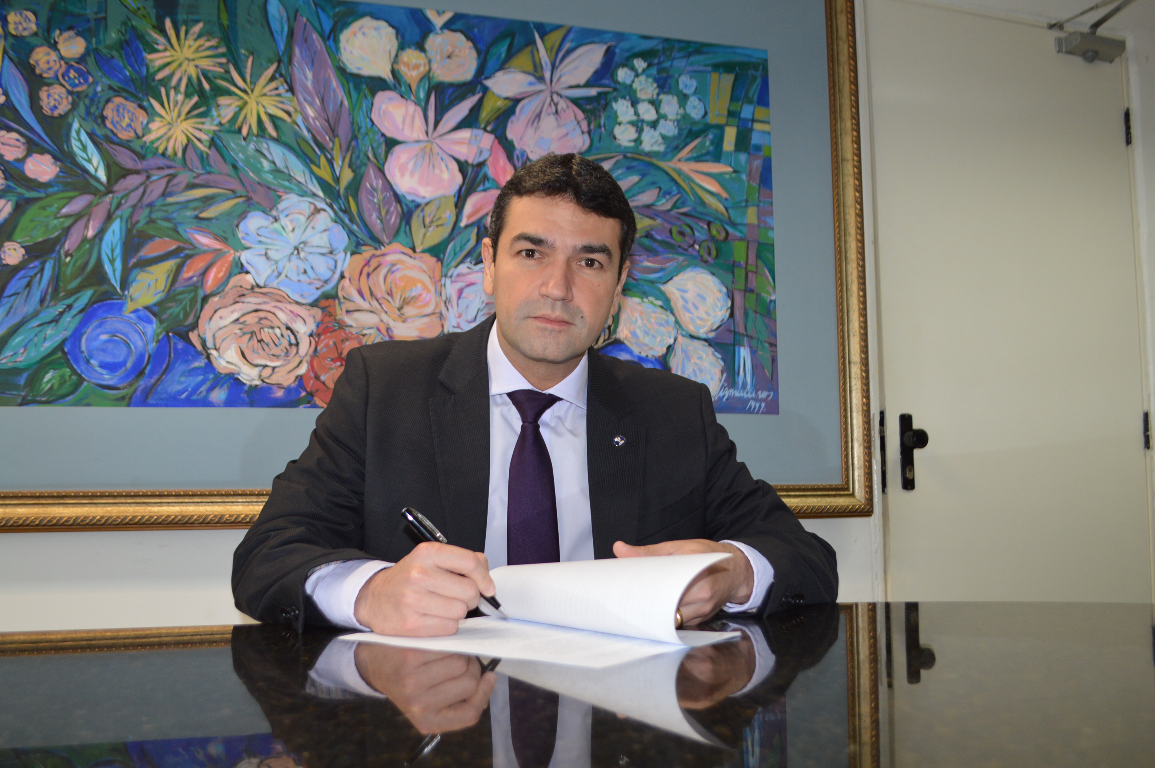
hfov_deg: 57.3
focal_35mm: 33
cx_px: 578
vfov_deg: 39.9
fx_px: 1058
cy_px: 384
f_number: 4
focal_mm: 22
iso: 400
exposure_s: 1/80
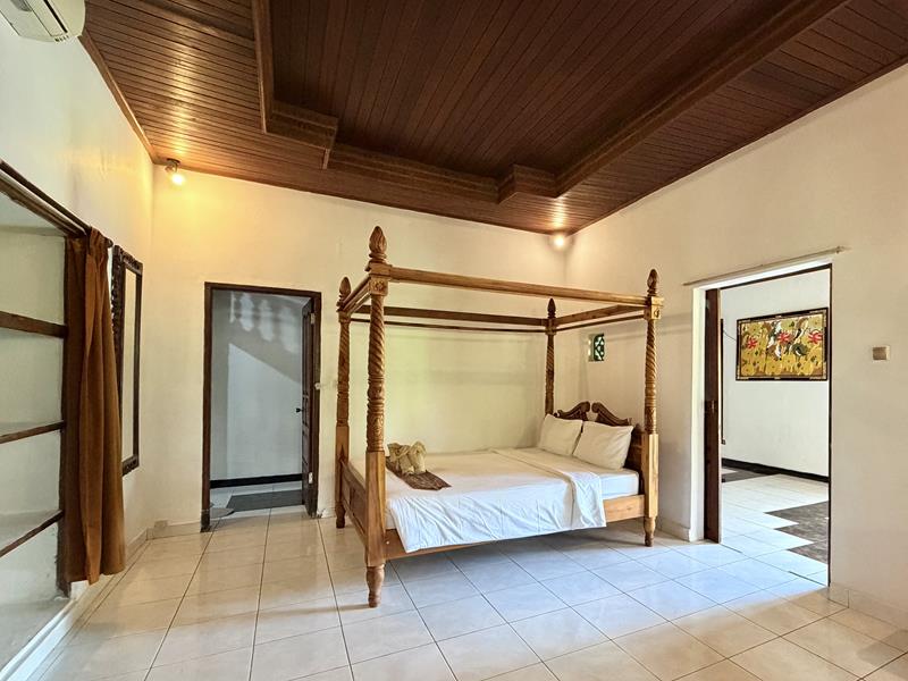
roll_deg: +1.1
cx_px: 454
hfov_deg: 102.1
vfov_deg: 85.7
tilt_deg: -0.7
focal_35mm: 14
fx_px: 367
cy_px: 340
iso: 500
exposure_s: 1/60
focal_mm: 2.22
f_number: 2.2
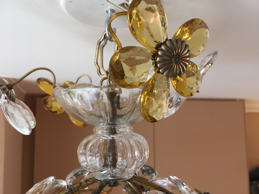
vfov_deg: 48.2
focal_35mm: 29
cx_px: 130
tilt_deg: +6.4
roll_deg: +0.8
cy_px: 97
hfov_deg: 61.7
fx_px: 217
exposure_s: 1/33
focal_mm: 4.15
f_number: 2.2
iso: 100
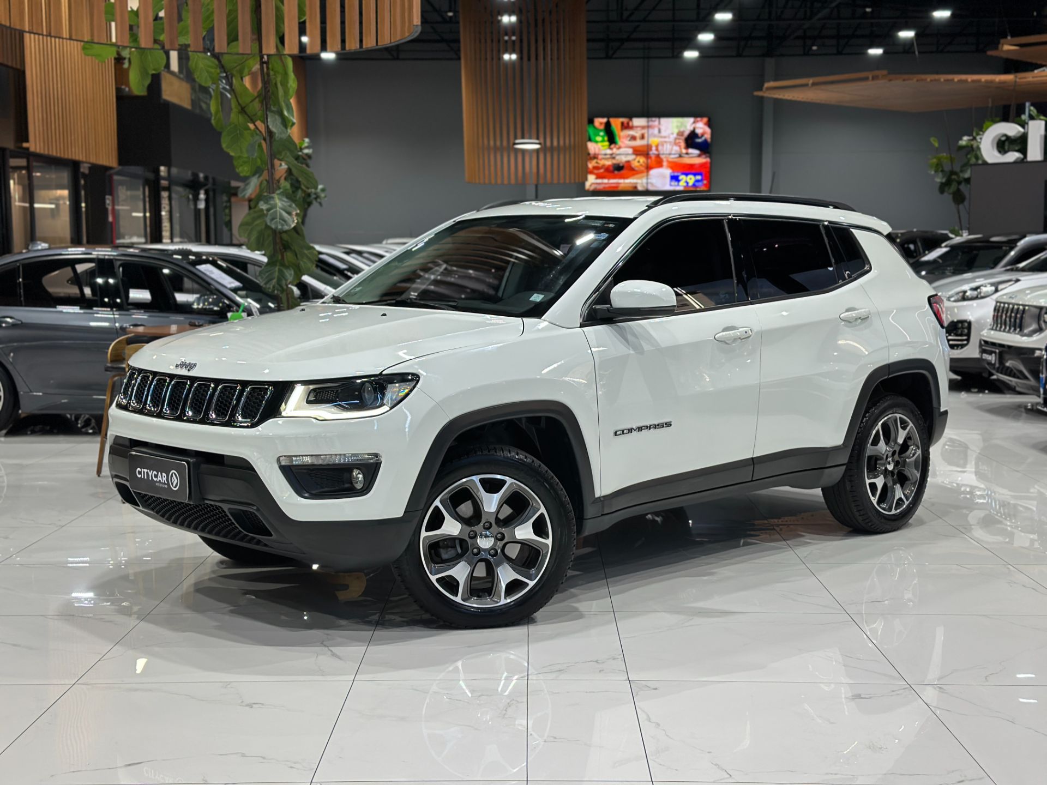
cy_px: 392
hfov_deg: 39.7
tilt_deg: -6.6
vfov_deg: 30.3
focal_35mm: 48
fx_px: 1452
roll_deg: +0.0
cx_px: 524
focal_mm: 6.86
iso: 125
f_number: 1.78
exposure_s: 1/120
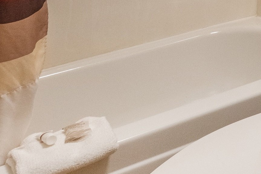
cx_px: 573
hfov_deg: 16.5
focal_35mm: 78
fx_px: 566
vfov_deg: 14.5
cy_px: -176
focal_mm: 10
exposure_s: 1/160
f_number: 8
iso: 400
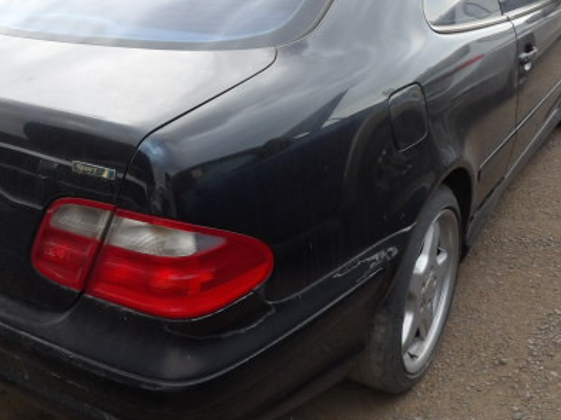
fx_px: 632
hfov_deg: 47.5
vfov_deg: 36.6
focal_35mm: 39
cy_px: 165
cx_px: 211
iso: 200
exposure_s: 1/22
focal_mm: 4.3
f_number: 3.2
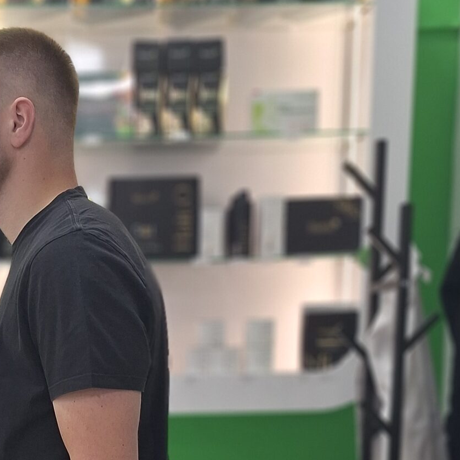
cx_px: 98
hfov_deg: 27.2
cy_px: 516
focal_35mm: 62
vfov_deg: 25.5
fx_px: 932
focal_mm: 5.54
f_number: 1.8
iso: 50
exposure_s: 1/50
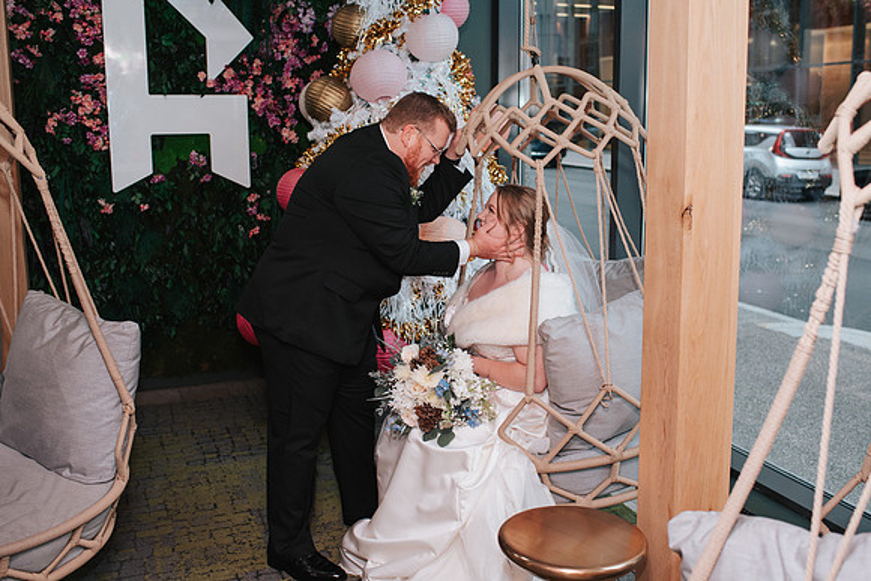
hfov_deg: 51.6
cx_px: 463
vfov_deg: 35.7
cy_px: 272
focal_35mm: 37
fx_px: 901
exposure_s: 1/200
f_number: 3.2
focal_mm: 35
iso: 1000
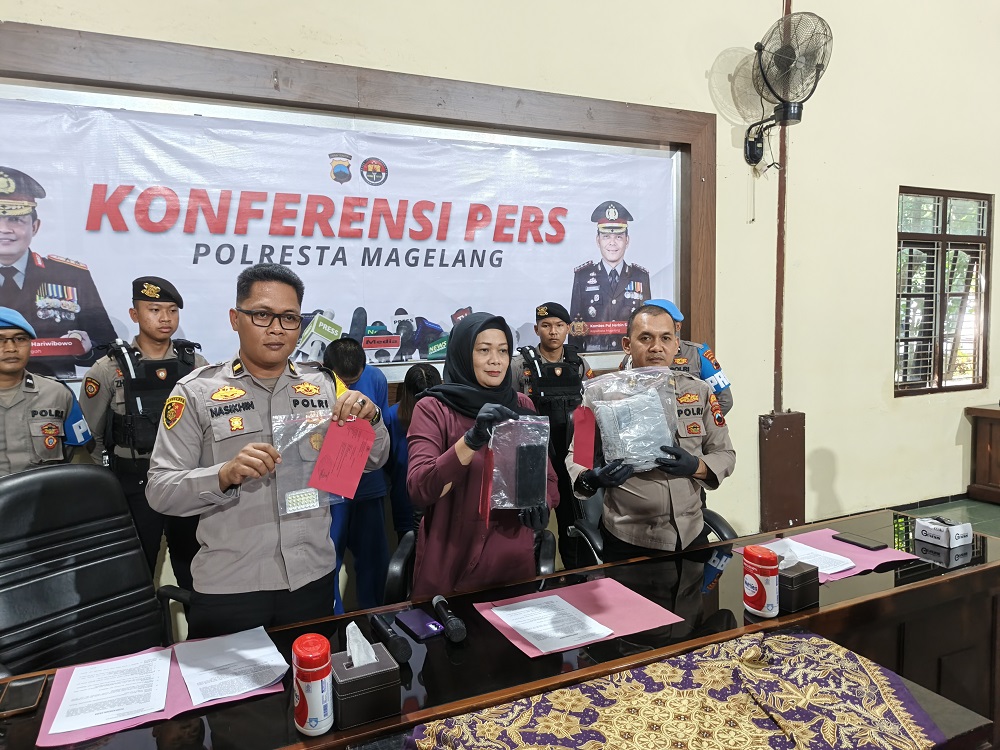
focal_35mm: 23
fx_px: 664
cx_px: 500
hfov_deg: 73.9
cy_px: 375
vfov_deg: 58.9
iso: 615
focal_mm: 5.56
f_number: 1.8
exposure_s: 1/50
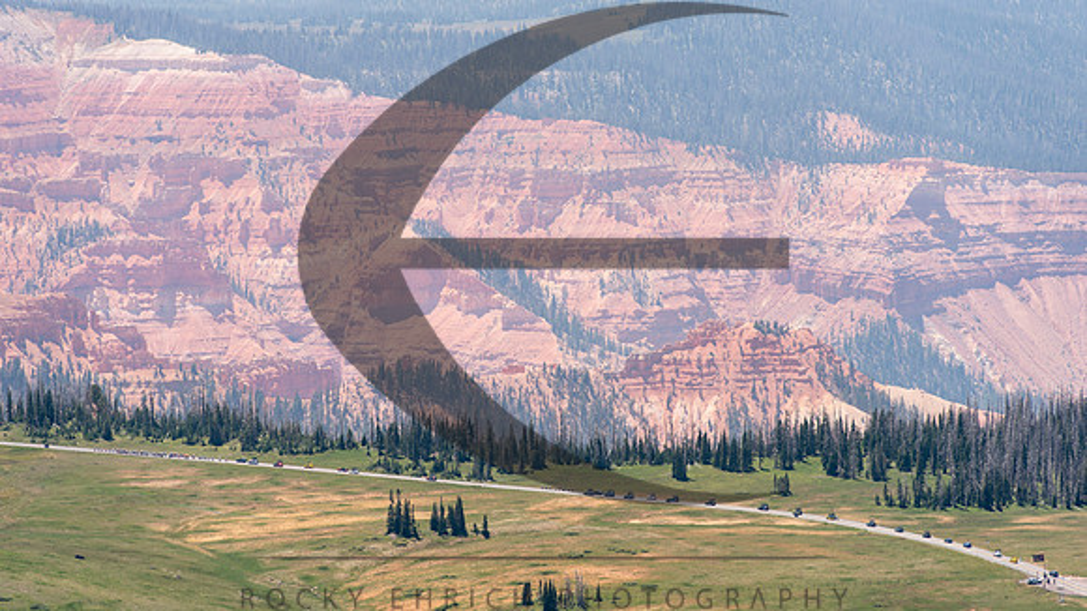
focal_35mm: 210
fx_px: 6039
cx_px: 544
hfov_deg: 10.3
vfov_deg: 5.8
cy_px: 248
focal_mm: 200
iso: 100
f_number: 7.1
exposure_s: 1/400
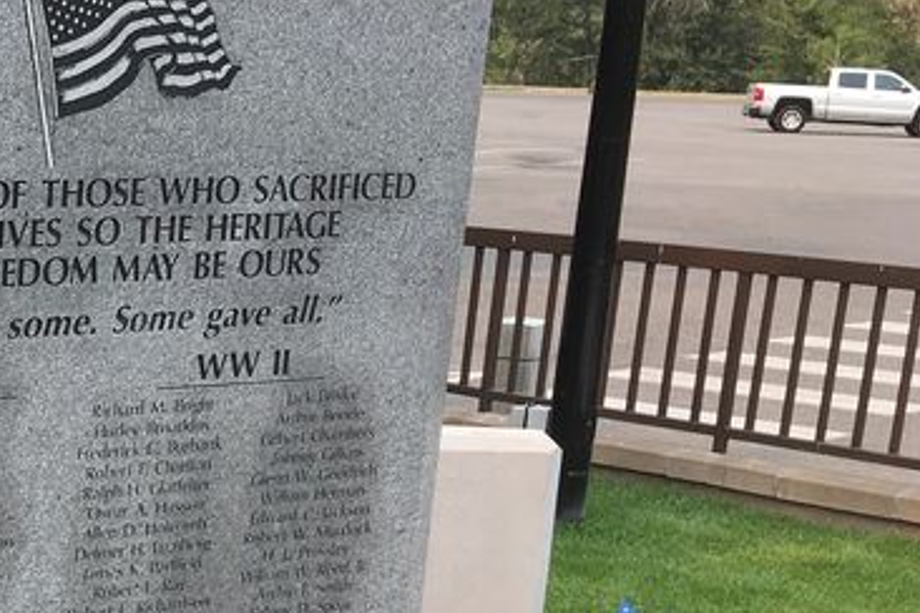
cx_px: -282
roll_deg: -1.2
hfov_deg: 22.0
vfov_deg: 16.1
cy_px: 643
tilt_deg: -16.9
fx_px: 2121
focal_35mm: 83
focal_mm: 4.15
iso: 25
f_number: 2.2
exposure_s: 1/481
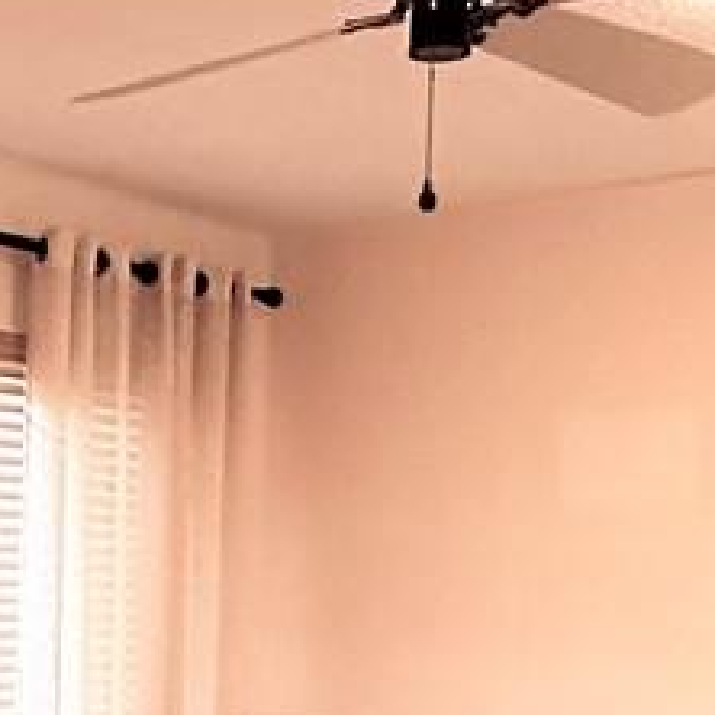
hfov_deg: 18.8
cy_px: 807
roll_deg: +0.6
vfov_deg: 18.7
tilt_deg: -5.5
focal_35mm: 89
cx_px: -56
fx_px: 2080
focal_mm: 2.22
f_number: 2.2
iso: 400
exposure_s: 1/60
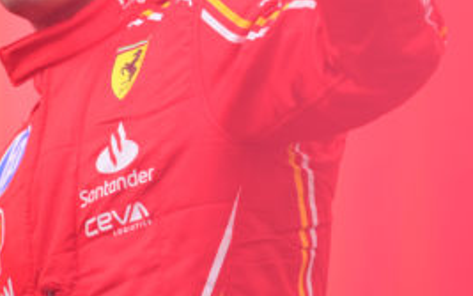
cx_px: 89
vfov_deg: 1.1
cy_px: 30
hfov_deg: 1.8
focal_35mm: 1144
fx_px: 14750
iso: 200
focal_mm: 400
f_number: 2.8
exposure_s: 1/800
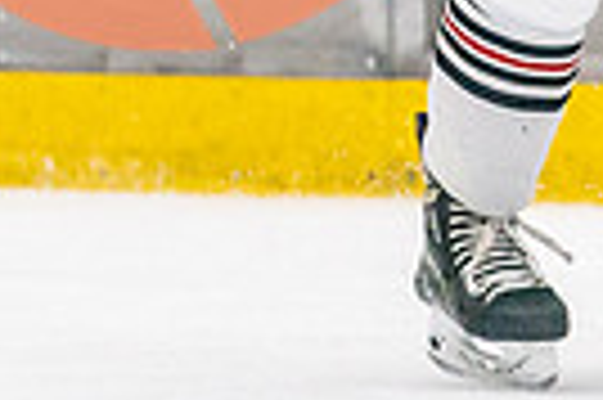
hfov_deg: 1.4
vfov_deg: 0.9
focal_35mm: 1469
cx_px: 551
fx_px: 24576
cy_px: -43
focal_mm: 200
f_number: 2.8
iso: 3200
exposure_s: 1/1250
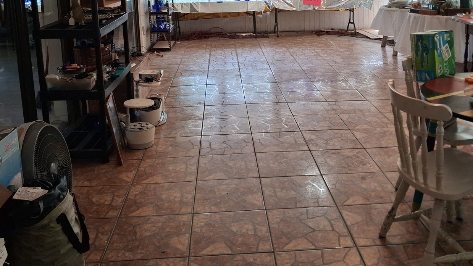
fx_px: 477
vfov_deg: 30.6
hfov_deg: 52.7
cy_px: 64
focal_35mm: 38
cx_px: 260
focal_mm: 4
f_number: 1.8
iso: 80
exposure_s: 1/120
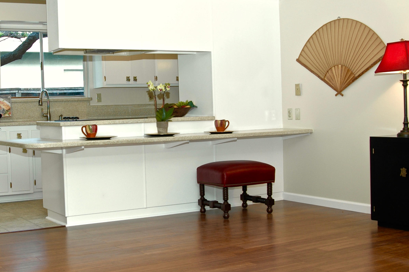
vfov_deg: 25.9
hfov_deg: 37.7
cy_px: 126
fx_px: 590
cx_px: 127
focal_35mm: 52
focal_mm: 24
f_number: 4
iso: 400
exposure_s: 1/60
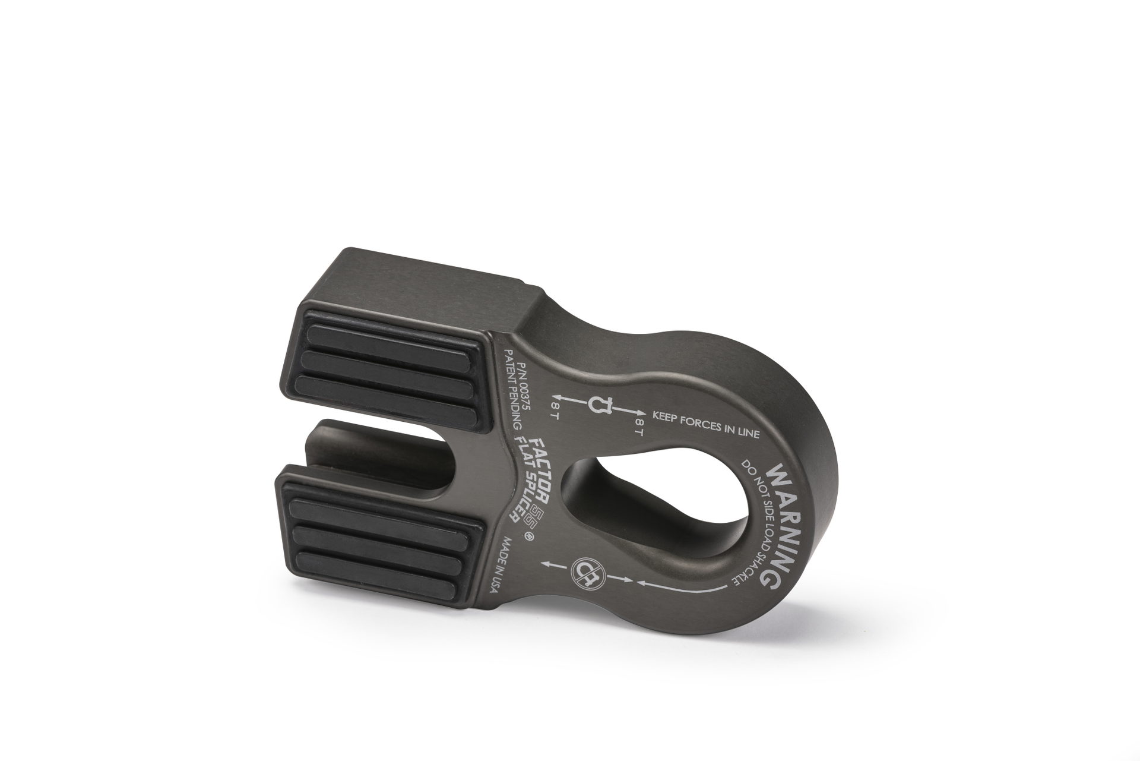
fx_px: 5067
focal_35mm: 160
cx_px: 570
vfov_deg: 8.6
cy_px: 380
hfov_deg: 12.8
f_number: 11
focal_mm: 160
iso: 100
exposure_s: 1/125
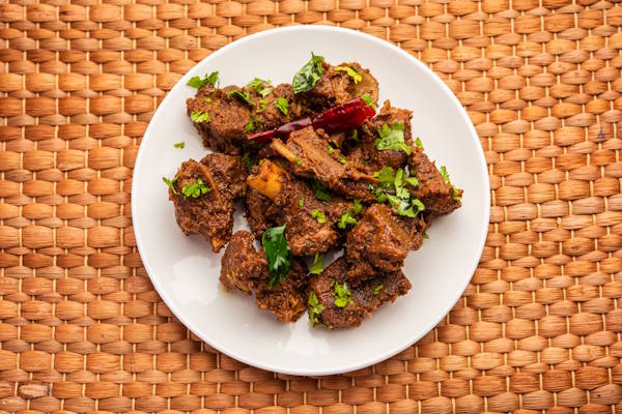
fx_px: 1037
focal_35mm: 60
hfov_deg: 33.4
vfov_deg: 22.6
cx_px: 311
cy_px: 207
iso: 125
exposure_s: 1/125
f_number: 7.1
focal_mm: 60
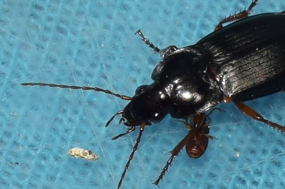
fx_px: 1007
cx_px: 142
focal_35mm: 128
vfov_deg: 10.7
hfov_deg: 16.1
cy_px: 94
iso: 100
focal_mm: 85
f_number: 14
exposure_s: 1/160
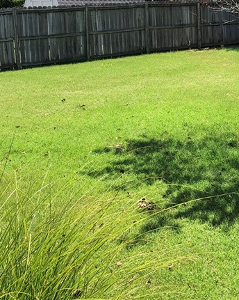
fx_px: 576
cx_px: 206
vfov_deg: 28.7
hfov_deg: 23.0
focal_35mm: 65
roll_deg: -0.3
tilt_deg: -6.2
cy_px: 70
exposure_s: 1/952
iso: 20
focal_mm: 3.99
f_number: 1.8
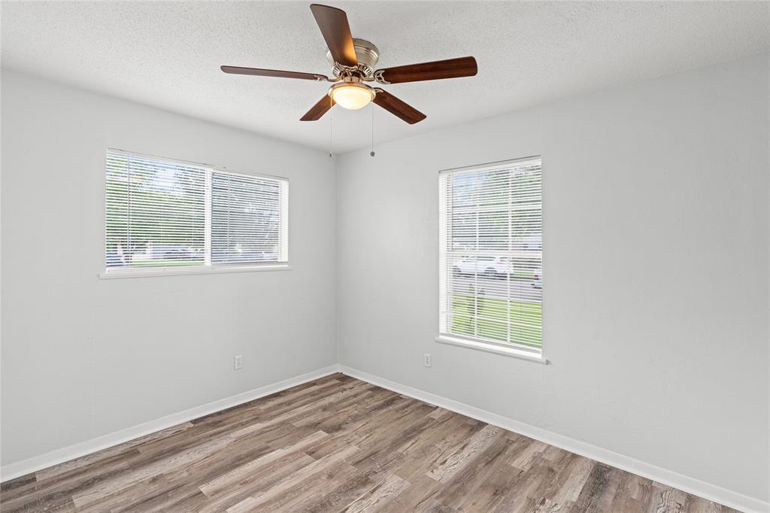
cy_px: 256
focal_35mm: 16
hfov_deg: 96.8
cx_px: 385
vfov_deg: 73.7
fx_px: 342
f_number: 8
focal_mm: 16
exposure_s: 1/160
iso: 800
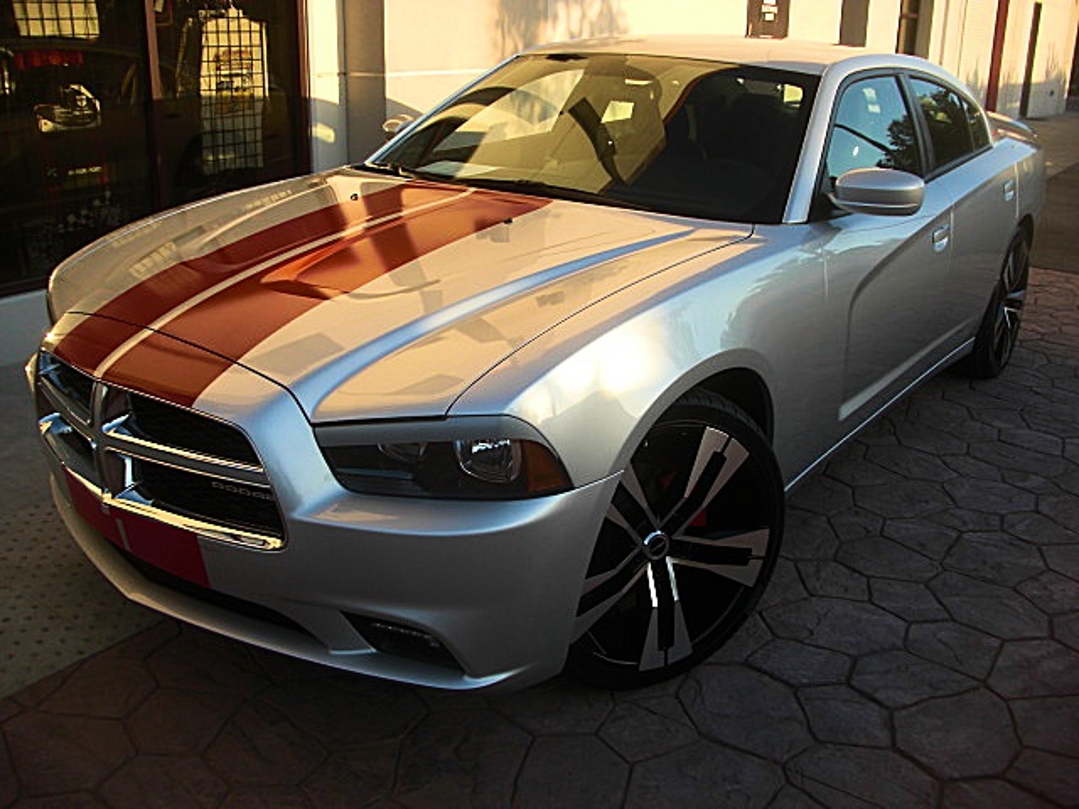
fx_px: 1122
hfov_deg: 51.4
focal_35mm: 36
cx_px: 540
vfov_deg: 39.7
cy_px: 404
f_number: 2.8
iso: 50
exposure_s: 1/250
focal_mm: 6.3
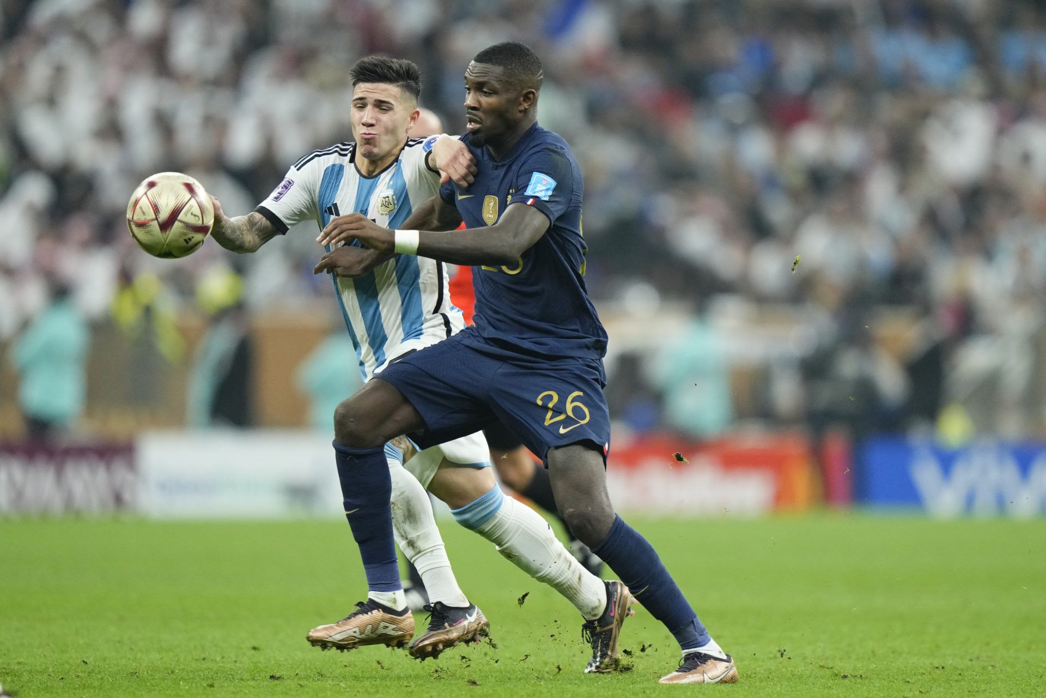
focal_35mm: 400
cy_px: 349
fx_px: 11621
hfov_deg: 5.2
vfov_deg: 3.4
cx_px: 523
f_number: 2.8
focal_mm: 400
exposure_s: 1/1600
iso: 2500
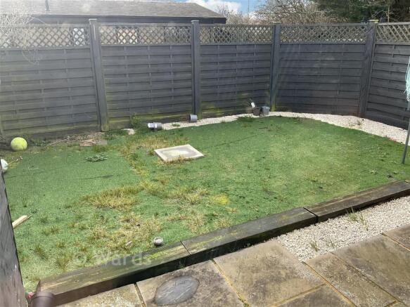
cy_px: 154
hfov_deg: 61.7
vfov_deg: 48.2
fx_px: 343
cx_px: 205
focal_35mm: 29
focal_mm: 3
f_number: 1.8
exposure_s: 1/147
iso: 16
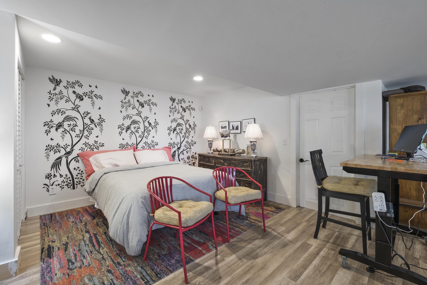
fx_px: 178
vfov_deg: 77.3
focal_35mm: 15
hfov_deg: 100.4
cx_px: 214
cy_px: 142
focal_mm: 10
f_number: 8
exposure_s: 1/2
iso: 400
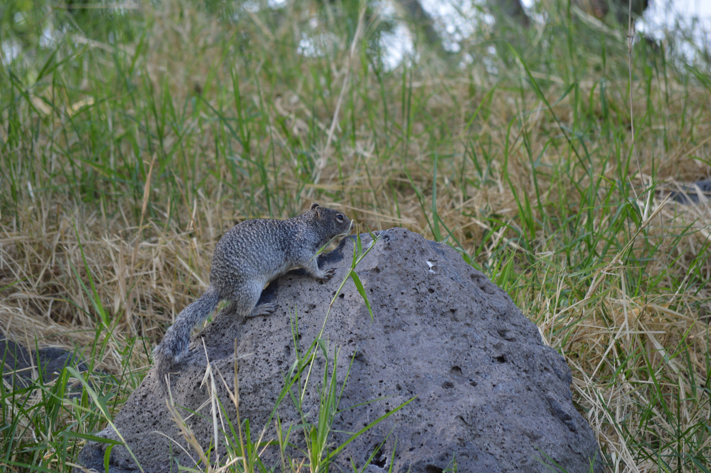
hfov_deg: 6.9
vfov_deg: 4.6
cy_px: 236
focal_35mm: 300
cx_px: 356
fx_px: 5920
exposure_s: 1/200
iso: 200
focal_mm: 200
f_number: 5.6
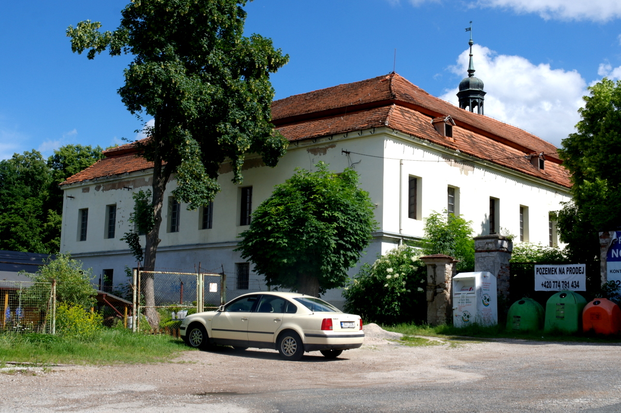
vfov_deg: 29.2
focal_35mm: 46
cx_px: 310
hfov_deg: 42.8
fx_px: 793
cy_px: 206
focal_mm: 30
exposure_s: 1/100
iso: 100
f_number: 11
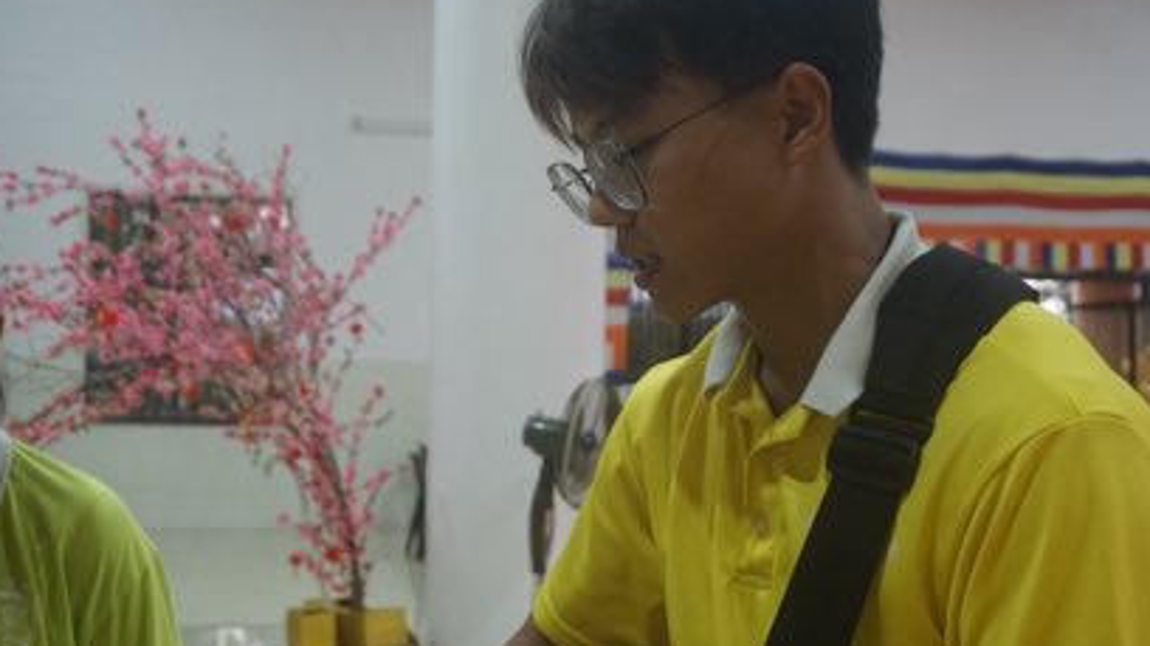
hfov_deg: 38.8
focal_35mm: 54
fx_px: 1634
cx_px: 614
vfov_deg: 22.3
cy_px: 324
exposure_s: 1/160
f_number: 4.5
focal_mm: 29
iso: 1000
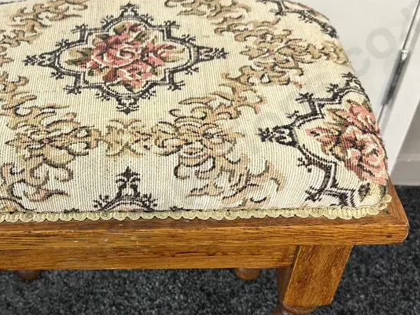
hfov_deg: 40.6
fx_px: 558
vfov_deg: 31.1
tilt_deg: -47.2
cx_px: 131
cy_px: 230
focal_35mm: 46
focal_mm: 6.86
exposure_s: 1/50
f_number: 1.78
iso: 200
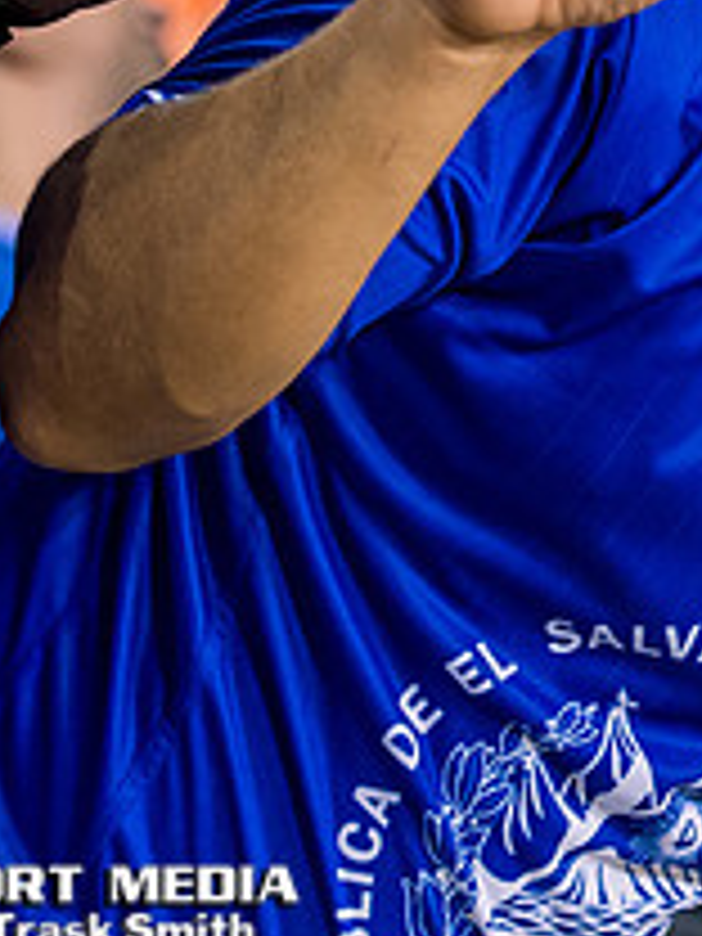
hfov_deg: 4.1
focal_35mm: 357
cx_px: 1163
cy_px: -111
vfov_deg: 5.5
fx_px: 9653
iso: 2500
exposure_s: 1/1250
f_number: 4
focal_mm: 100
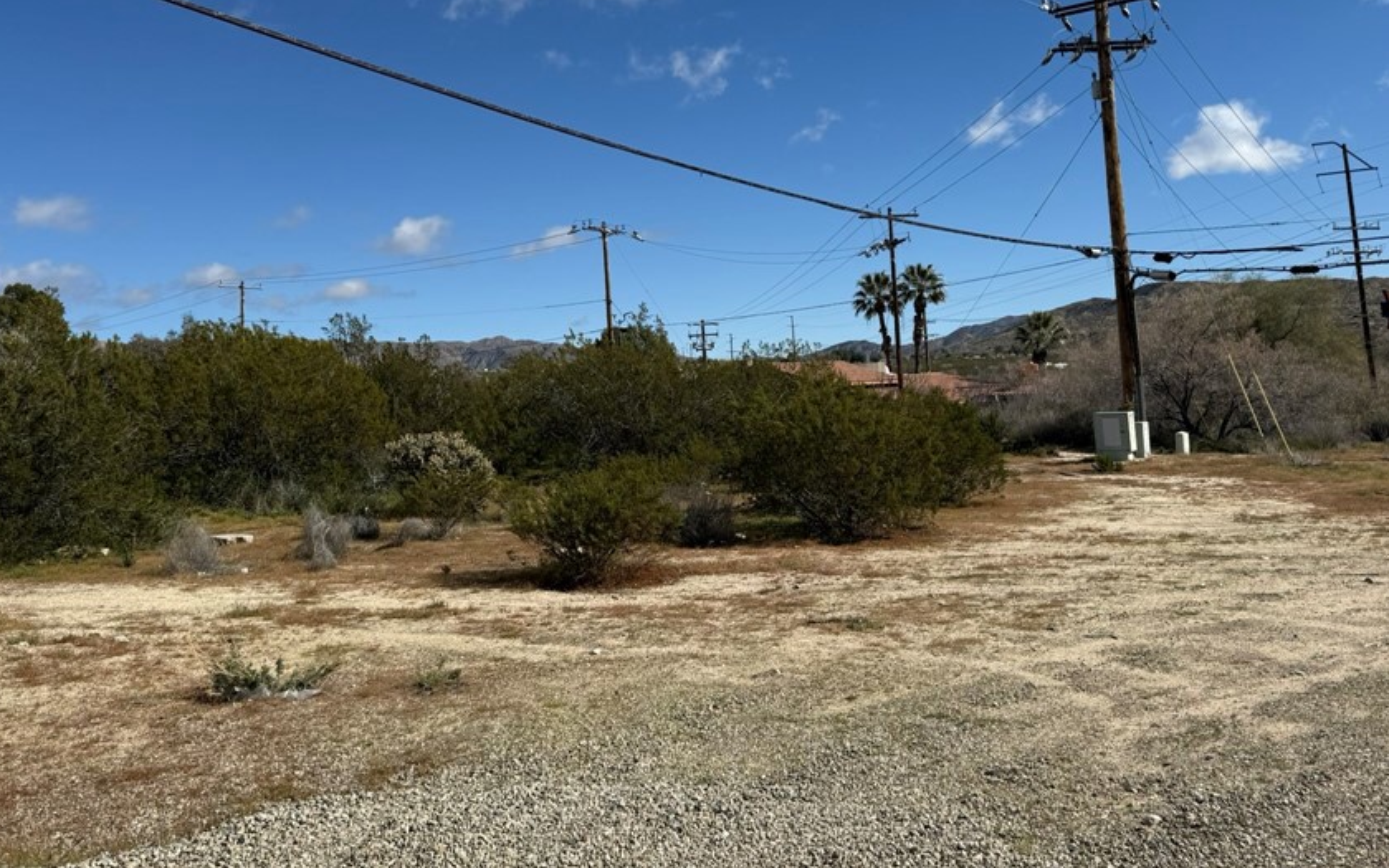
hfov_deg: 61.2
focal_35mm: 31
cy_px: 289
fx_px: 1173
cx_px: 668
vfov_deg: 40.1
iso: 80
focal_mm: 6.76
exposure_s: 1/7353
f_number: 1.78
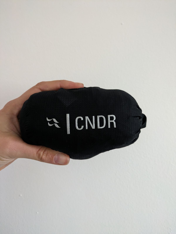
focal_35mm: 25
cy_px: 117
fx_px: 169
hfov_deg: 54.9
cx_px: 88
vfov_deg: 69.4
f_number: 1.89
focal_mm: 5.43
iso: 1082
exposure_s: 1/25
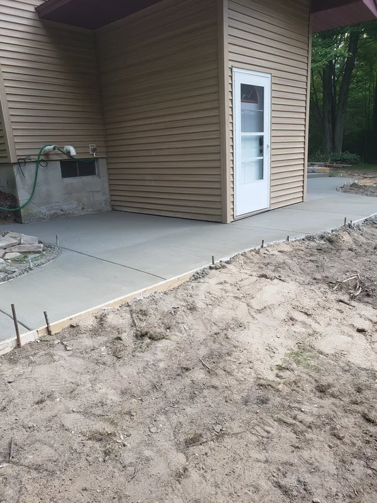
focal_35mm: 26
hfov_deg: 53.1
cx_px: 188
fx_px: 378
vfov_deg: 67.3
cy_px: 252
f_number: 2.4
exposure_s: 1/195
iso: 50
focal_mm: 4.3
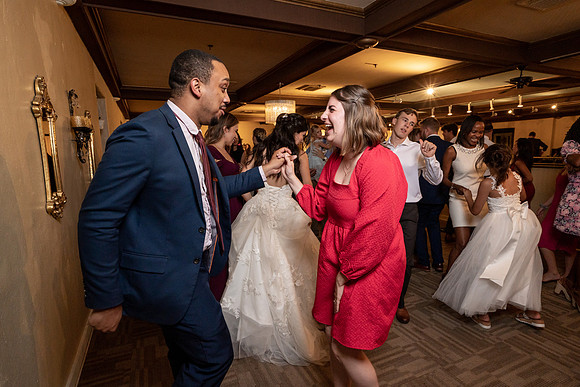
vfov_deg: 64.6
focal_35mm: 19
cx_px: 290
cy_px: 194
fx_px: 306
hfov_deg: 86.9
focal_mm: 19
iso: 2000
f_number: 5.6
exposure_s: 1/200
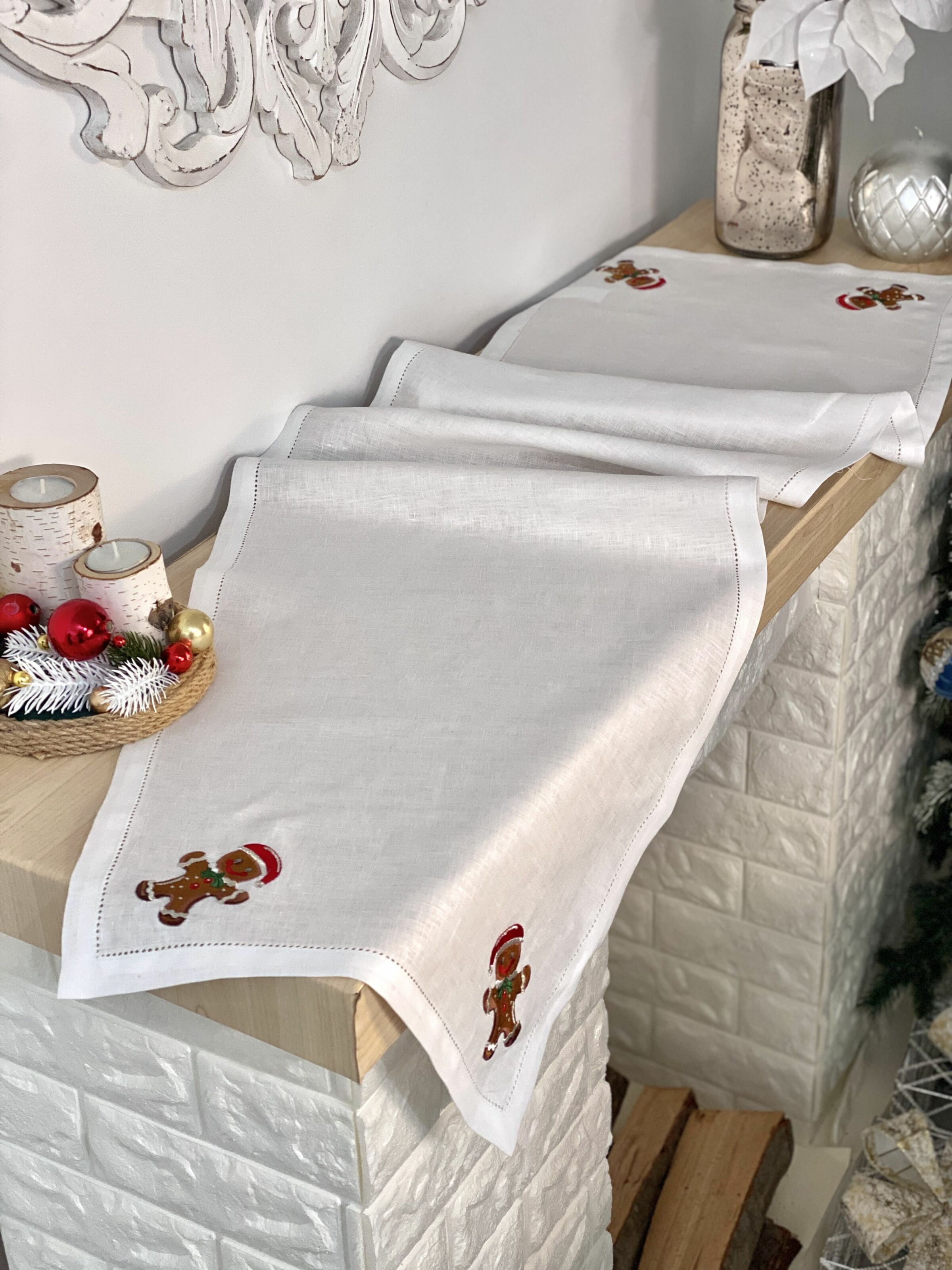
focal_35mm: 52
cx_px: 476
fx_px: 1907
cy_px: 635
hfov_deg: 28.0
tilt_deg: -29.7
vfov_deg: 36.8
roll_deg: +3.2
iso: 125
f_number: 2
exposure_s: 1/100
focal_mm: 6
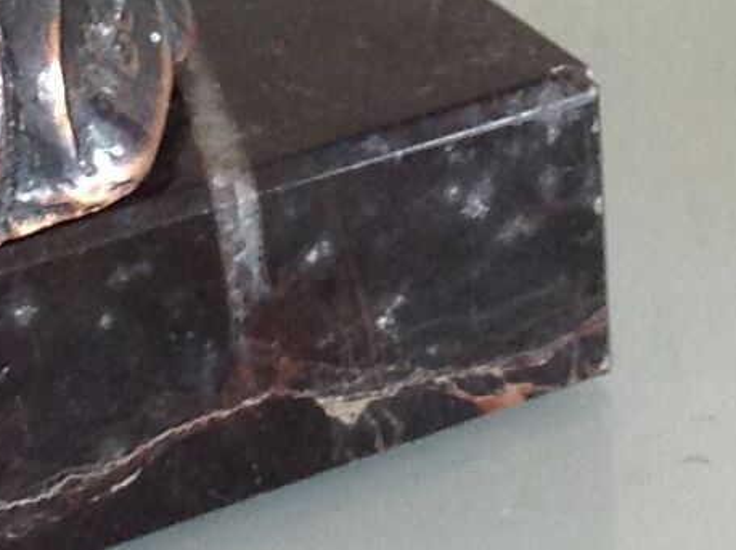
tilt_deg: -14.2
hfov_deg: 10.0
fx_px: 4203
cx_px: 413
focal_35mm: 198
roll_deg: +2.2
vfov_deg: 7.1
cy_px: -711
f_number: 2.4
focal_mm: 4.28
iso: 100
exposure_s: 1/15
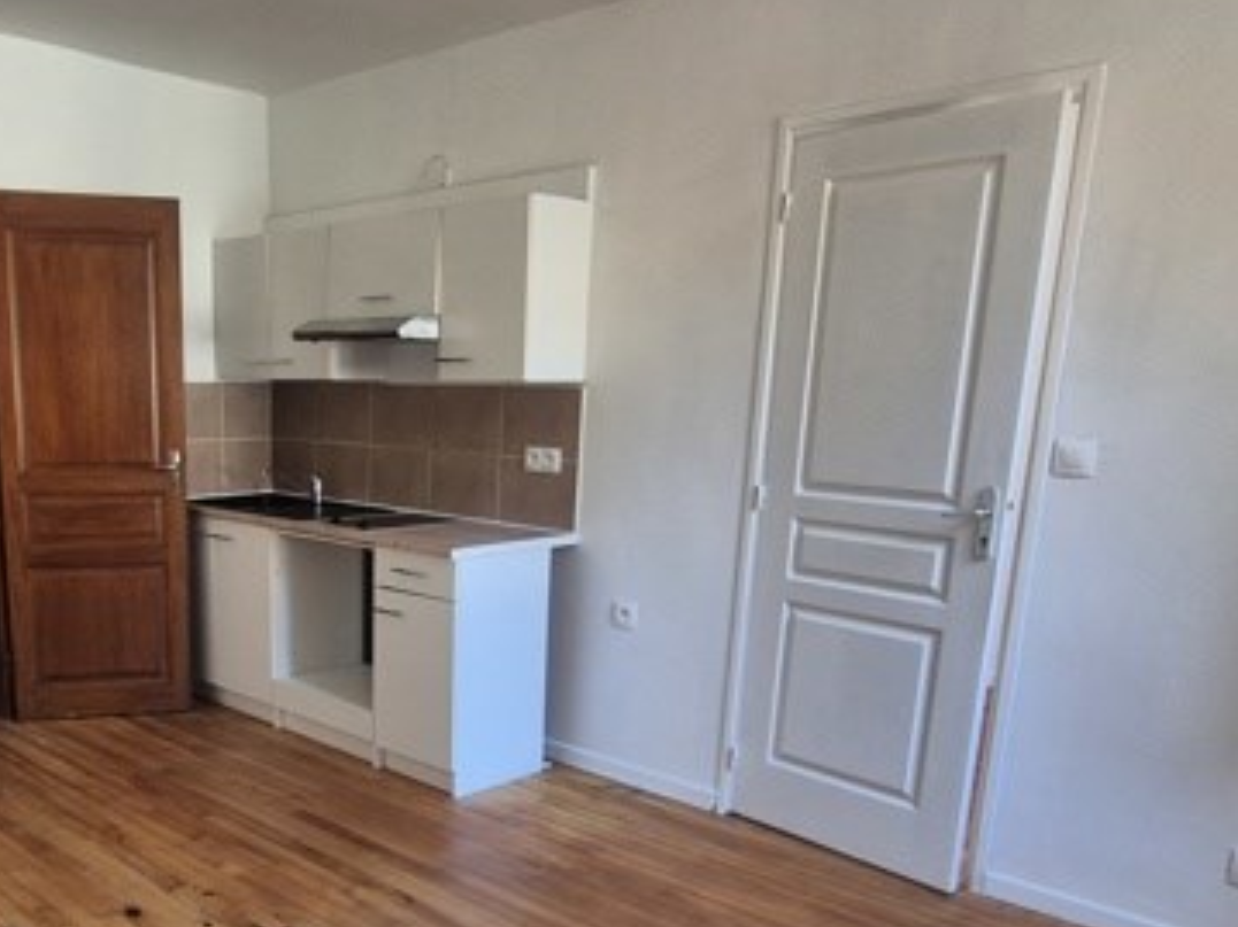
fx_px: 1037
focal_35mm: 29
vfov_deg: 46.9
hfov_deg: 59.4
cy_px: 665
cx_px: 362
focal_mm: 2.2
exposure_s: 1/50
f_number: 2.2
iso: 250
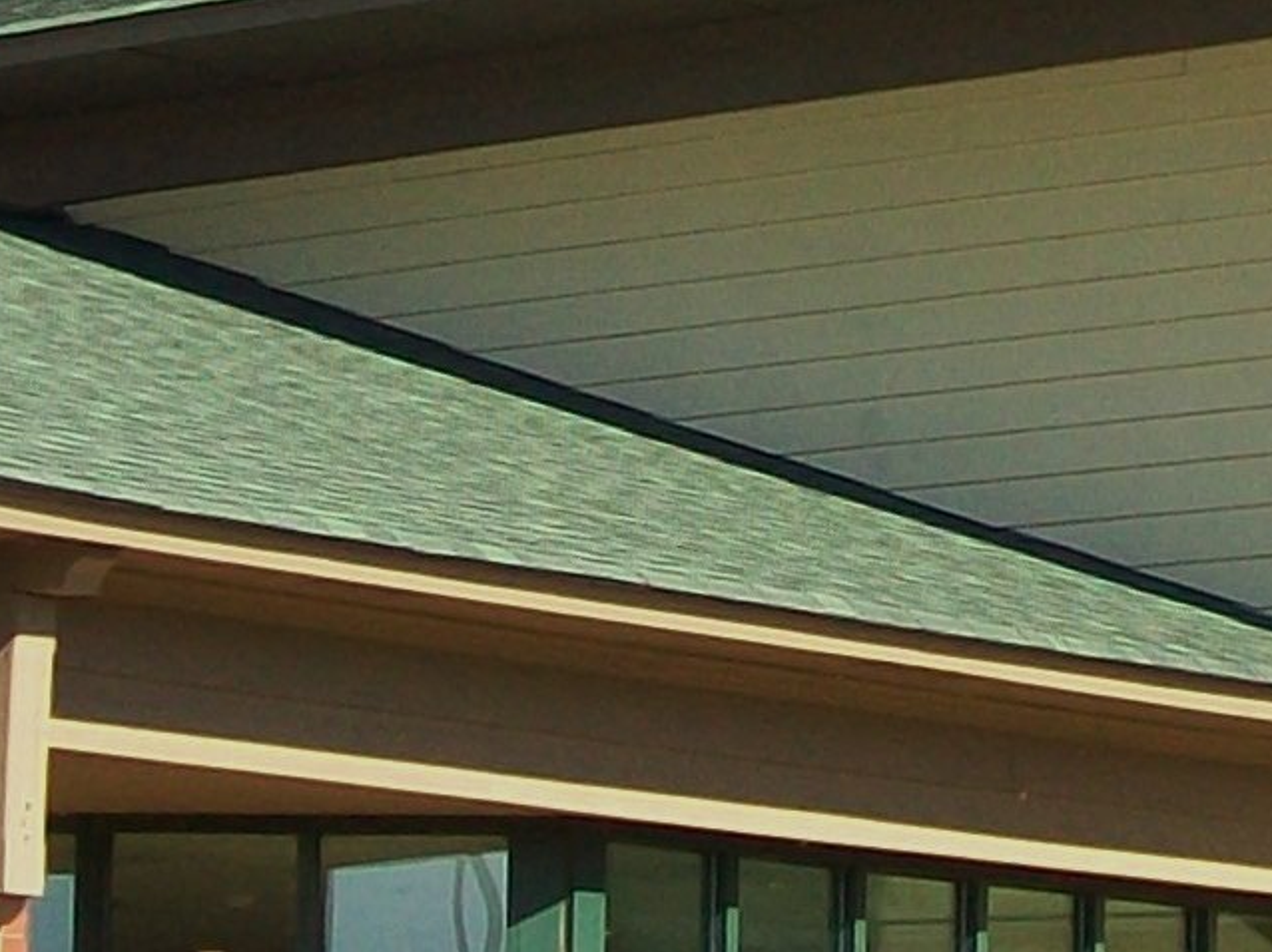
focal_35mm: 196
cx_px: 632
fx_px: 7200
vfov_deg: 7.6
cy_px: 135
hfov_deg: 10.1
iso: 64
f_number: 2.7
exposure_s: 1/500
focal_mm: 6
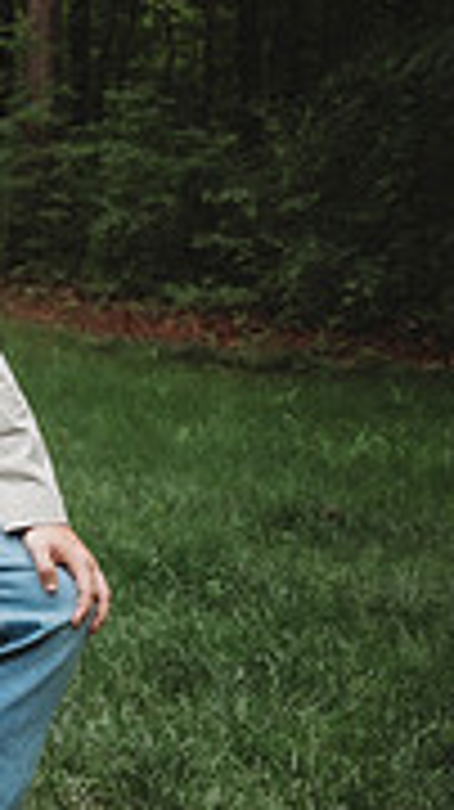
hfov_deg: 10.5
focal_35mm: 88
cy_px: 389
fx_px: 1887
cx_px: -823
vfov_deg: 24.2
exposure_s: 1/250
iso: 100
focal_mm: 26
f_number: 2.8
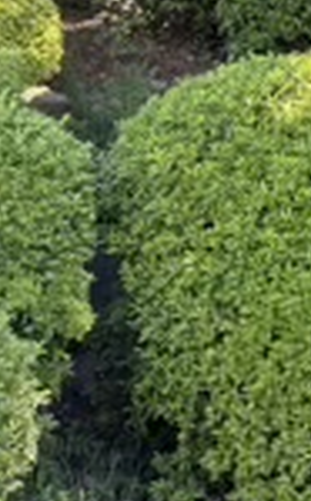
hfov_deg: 8.1
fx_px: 1760
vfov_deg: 15.1
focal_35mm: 129
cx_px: 1047
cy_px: -235
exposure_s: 1/145
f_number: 1.6
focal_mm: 5.96
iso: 40
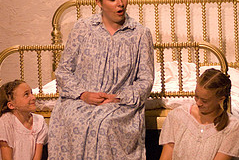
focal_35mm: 423
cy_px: 103
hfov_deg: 4.9
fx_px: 2812
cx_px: 106
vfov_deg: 3.3
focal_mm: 116
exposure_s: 1/160
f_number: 2.8
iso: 1600
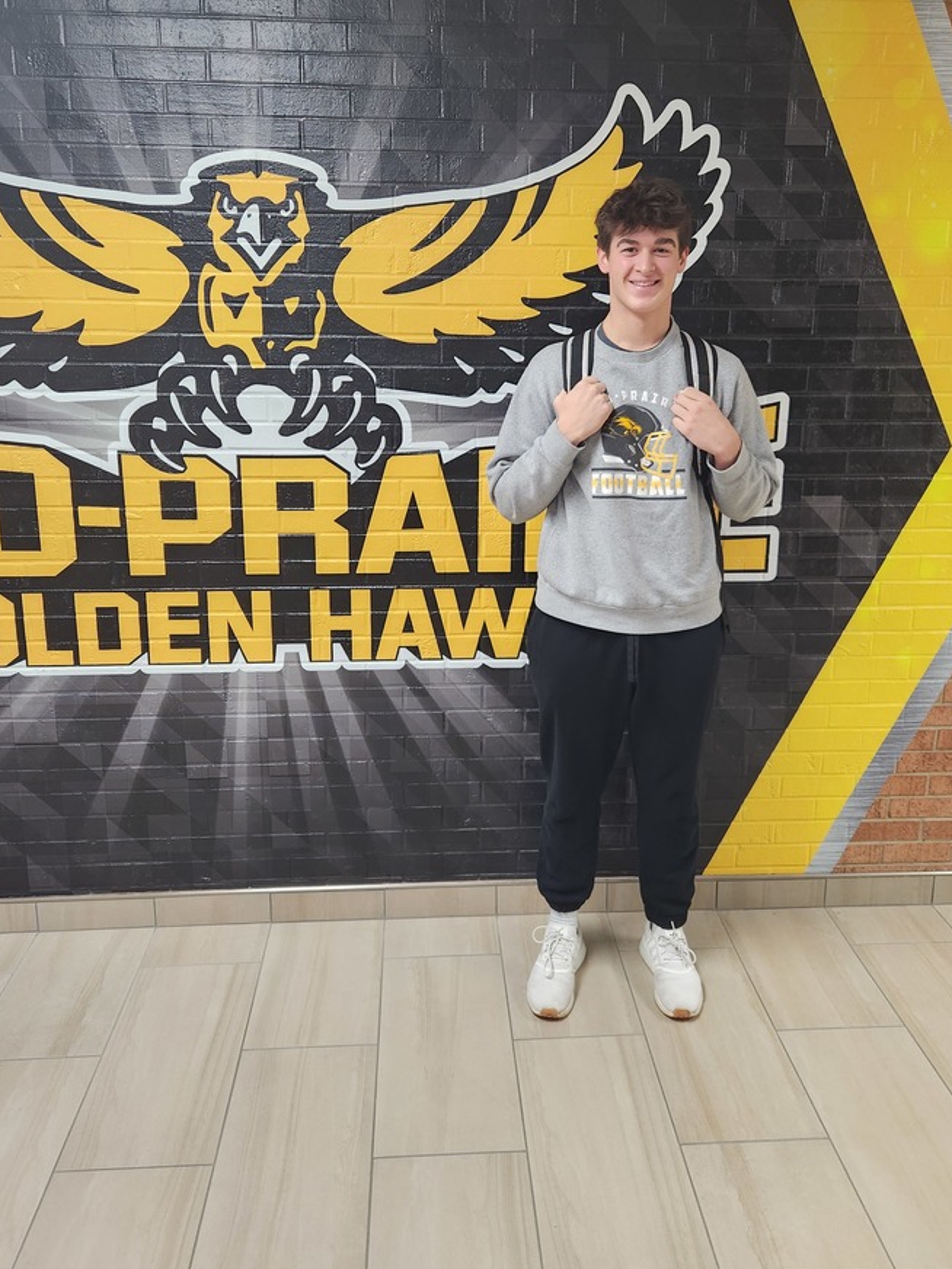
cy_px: 534
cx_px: 489
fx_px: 990
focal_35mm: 27
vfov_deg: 64.9
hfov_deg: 51.3
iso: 320
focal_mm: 5.4
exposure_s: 1/120
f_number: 1.8
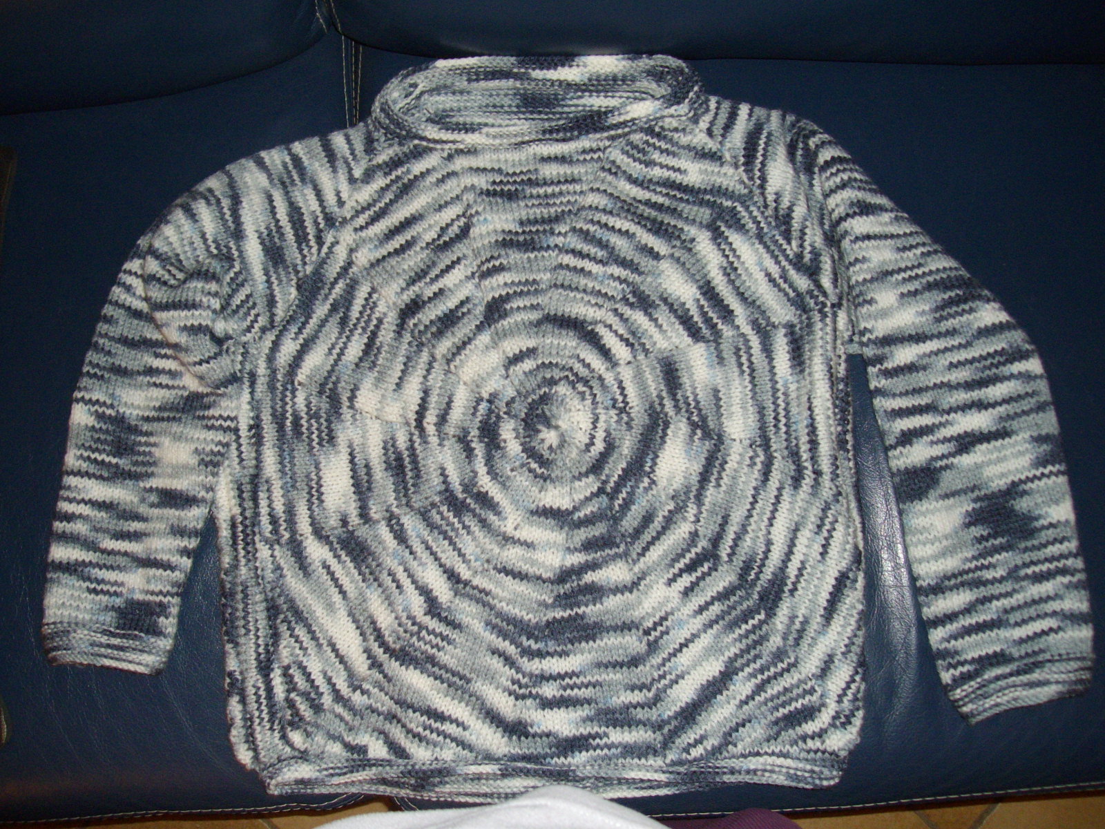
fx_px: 1149
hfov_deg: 51.4
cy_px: 414
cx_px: 552
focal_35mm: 36
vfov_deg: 39.7
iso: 160
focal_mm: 6
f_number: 2.7
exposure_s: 1/50
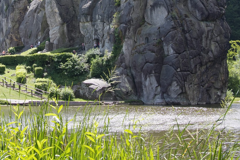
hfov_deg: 25.3
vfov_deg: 17.0
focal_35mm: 80
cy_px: 36
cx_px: 88
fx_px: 534
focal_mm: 30
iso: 200
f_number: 7.1
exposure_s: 1/200
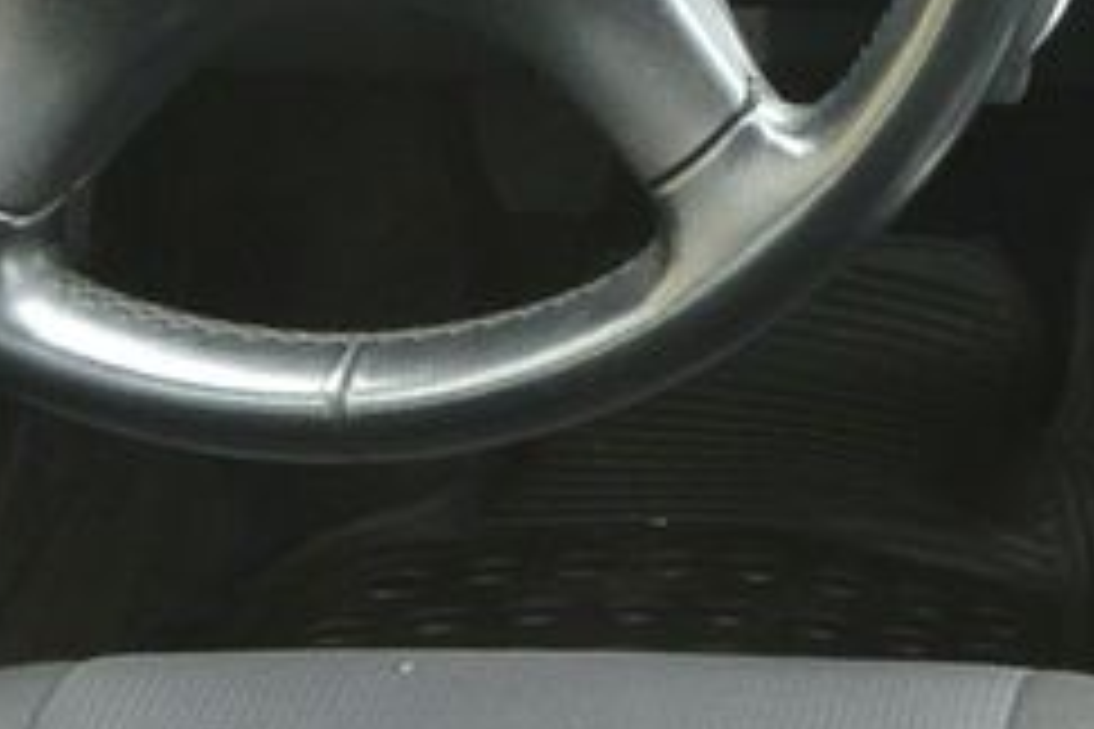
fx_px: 3464
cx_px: 1675
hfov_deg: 16.3
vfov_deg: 12.0
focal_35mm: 114
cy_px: 272
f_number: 3.5
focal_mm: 10
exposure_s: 1/100
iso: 400
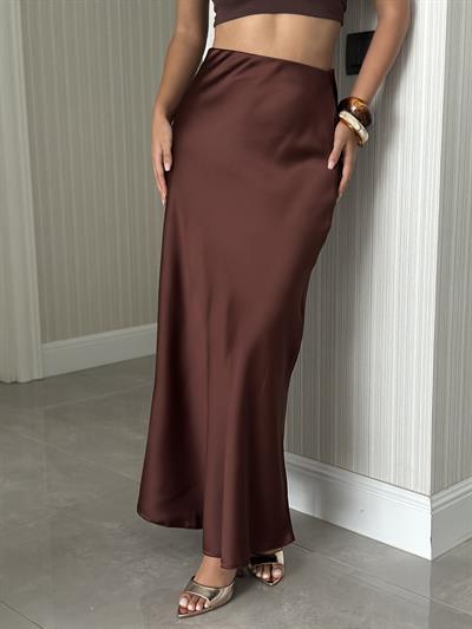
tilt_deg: -10.8
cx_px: 236
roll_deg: +0.1
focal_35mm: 48
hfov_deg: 30.3
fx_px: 872
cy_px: 314
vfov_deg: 39.6
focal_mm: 6.86
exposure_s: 1/40
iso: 640
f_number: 1.78
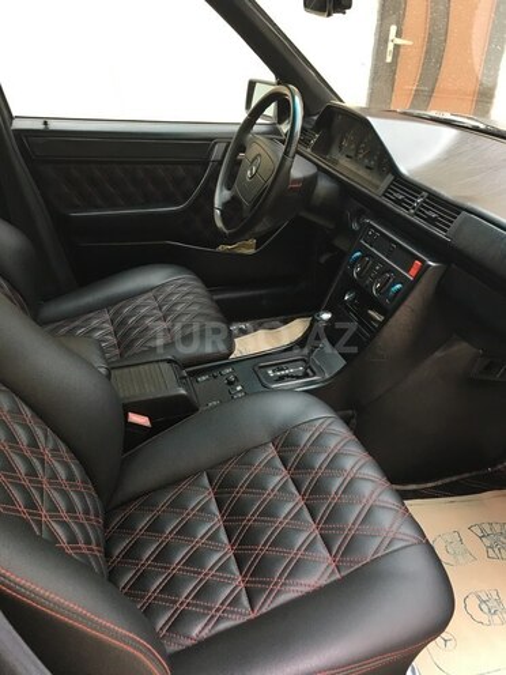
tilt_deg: -28.9
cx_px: 253
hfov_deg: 48.2
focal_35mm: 29
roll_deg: -2.8
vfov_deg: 61.7
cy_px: 338
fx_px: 565
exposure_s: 1/33
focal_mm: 4.15
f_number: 2.2
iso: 50
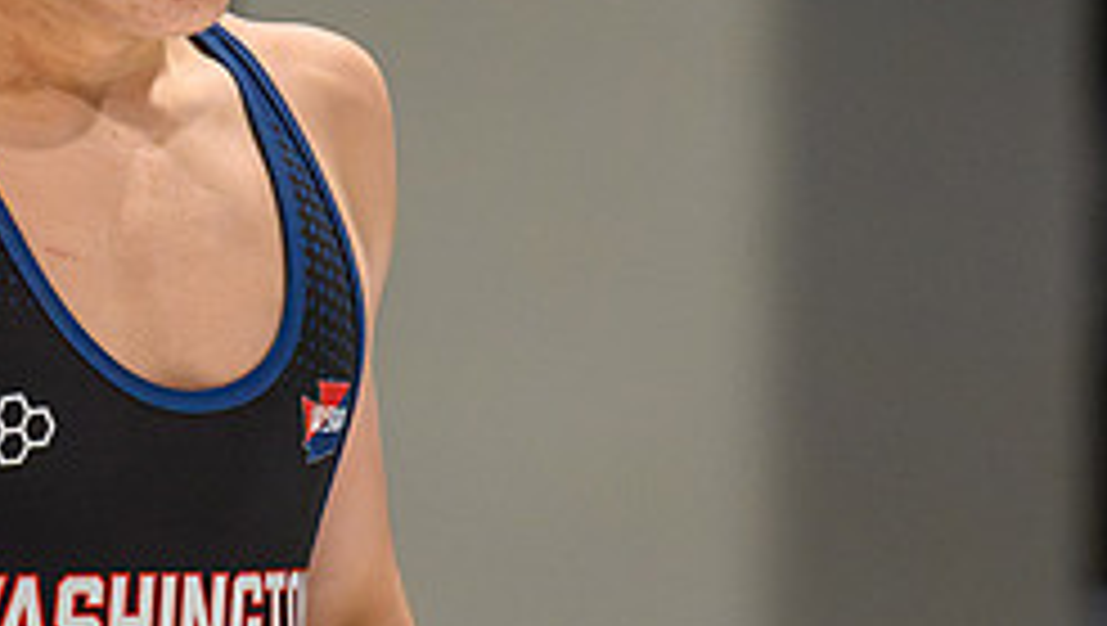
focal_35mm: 646
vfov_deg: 1.9
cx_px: 52
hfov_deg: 3.3
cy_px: 306
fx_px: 18983
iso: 8000
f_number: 2.8
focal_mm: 200
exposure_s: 1/640
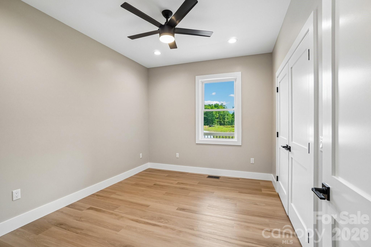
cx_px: 186
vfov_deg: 77.3
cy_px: 124
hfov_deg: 100.4
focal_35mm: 15
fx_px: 155
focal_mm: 10
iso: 200
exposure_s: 1/30
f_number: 8
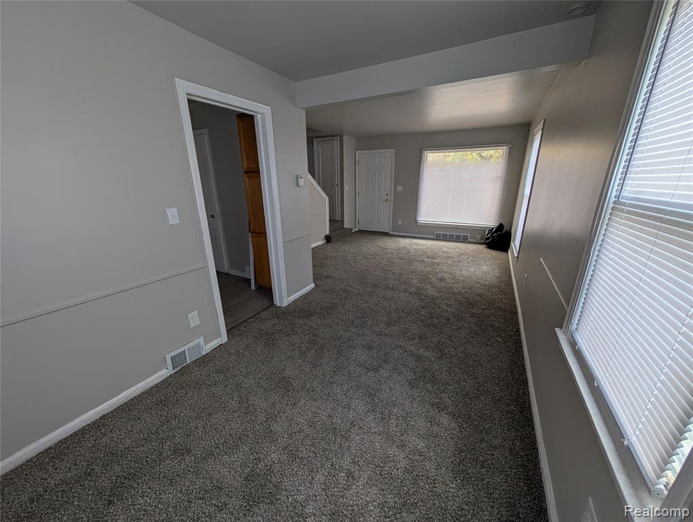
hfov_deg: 110.5
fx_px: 241
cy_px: 261
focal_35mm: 12
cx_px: 346
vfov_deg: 94.6
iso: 52
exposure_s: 1/78.5
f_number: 1.7
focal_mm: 2.02
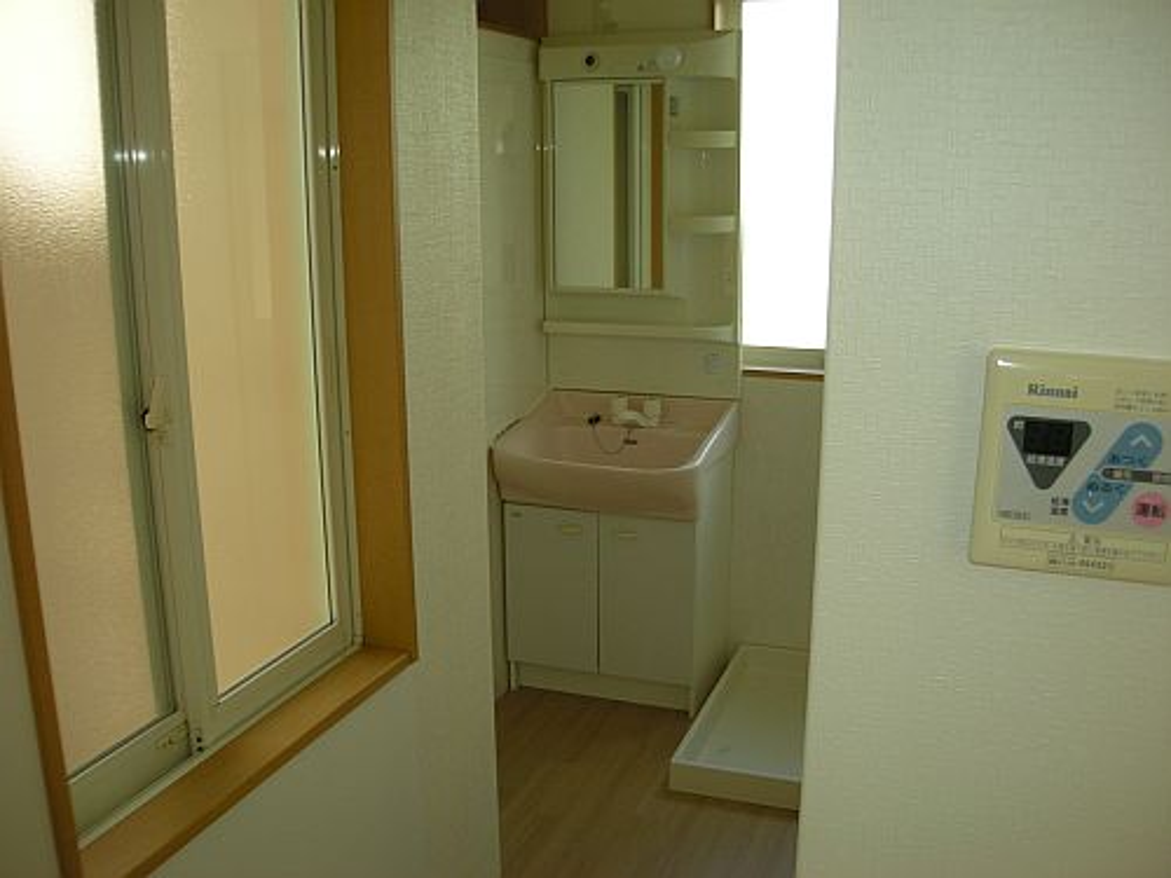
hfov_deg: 52.6
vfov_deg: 40.7
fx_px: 1184
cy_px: 439
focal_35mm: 35
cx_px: 586
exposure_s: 1/67.7
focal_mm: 5.7
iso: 64
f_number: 2.8
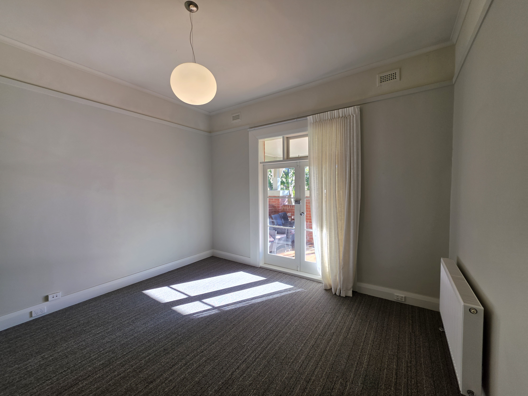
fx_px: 198
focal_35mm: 13
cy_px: 198
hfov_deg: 106.2
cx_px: 264
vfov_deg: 89.9
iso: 25
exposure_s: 1/100
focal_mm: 2.2
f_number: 1.9
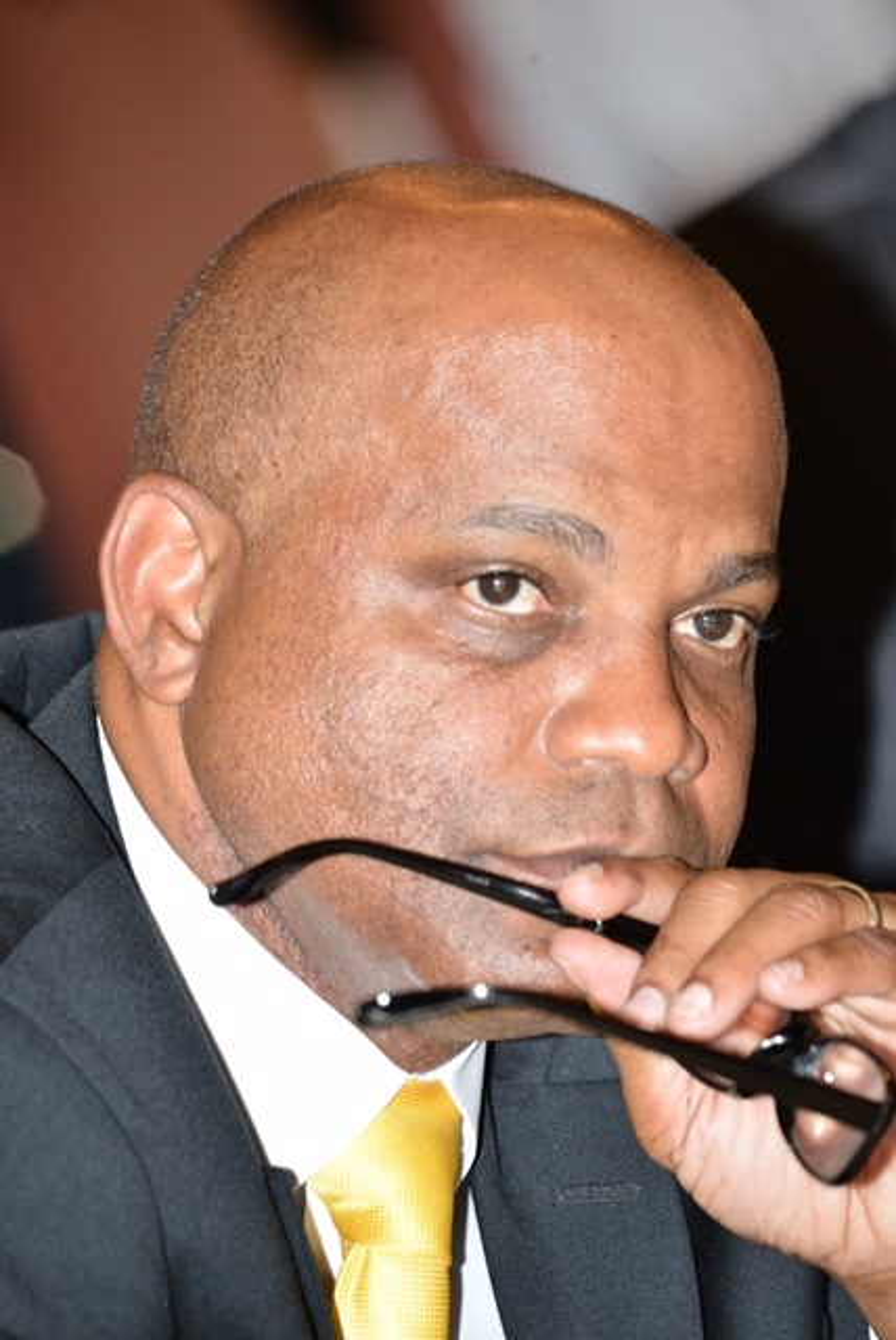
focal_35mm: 400
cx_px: 448
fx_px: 14900
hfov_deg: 3.4
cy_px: 670
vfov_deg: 5.1
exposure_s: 1/60
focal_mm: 400
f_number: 8
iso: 1600
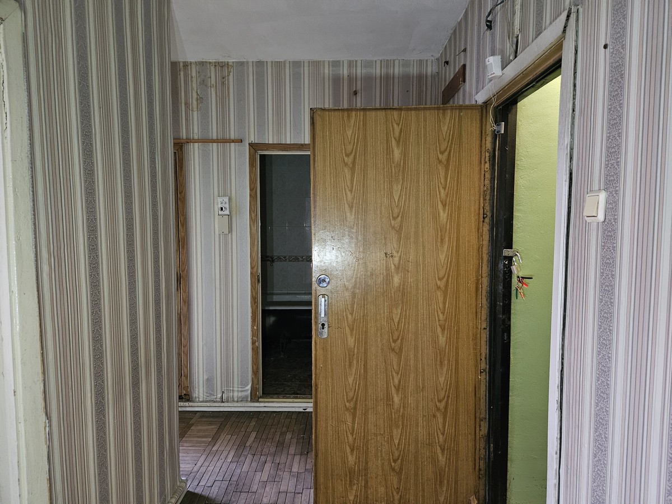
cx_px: 336
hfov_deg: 73.9
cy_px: 252
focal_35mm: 23
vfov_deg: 58.9
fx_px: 446
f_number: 1.8
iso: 800
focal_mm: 5.4
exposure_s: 1/25
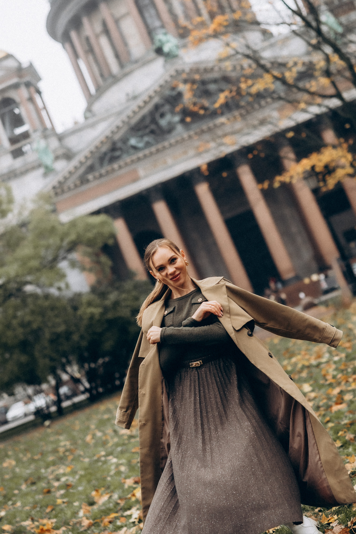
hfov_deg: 26.0
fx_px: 771
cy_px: 267
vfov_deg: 38.2
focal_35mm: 52
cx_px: 178
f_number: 1.4
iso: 800
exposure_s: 1/4000
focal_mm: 35
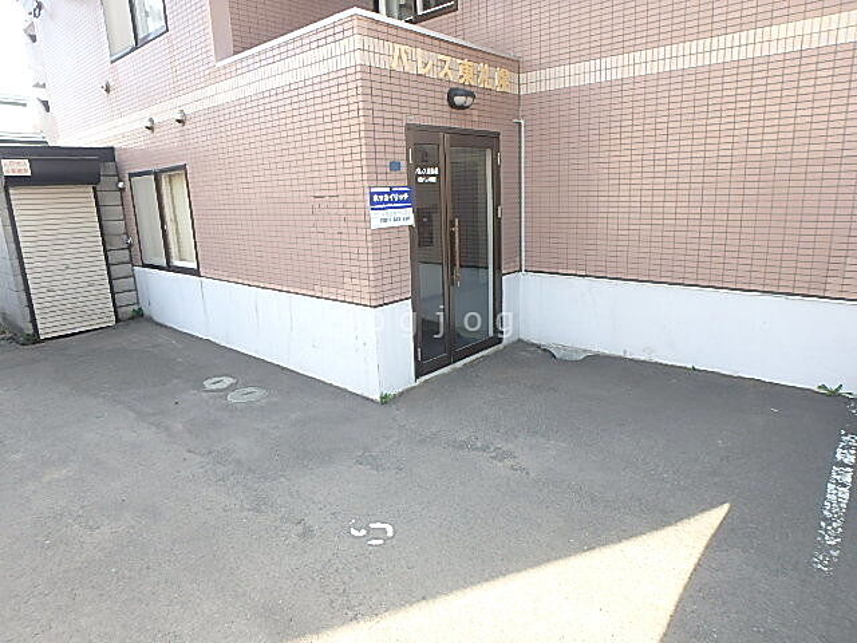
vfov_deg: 63.4
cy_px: 322
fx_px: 520
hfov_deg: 79.0
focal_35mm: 21
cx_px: 428
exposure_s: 1/80
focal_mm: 3.7
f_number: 3.5
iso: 125
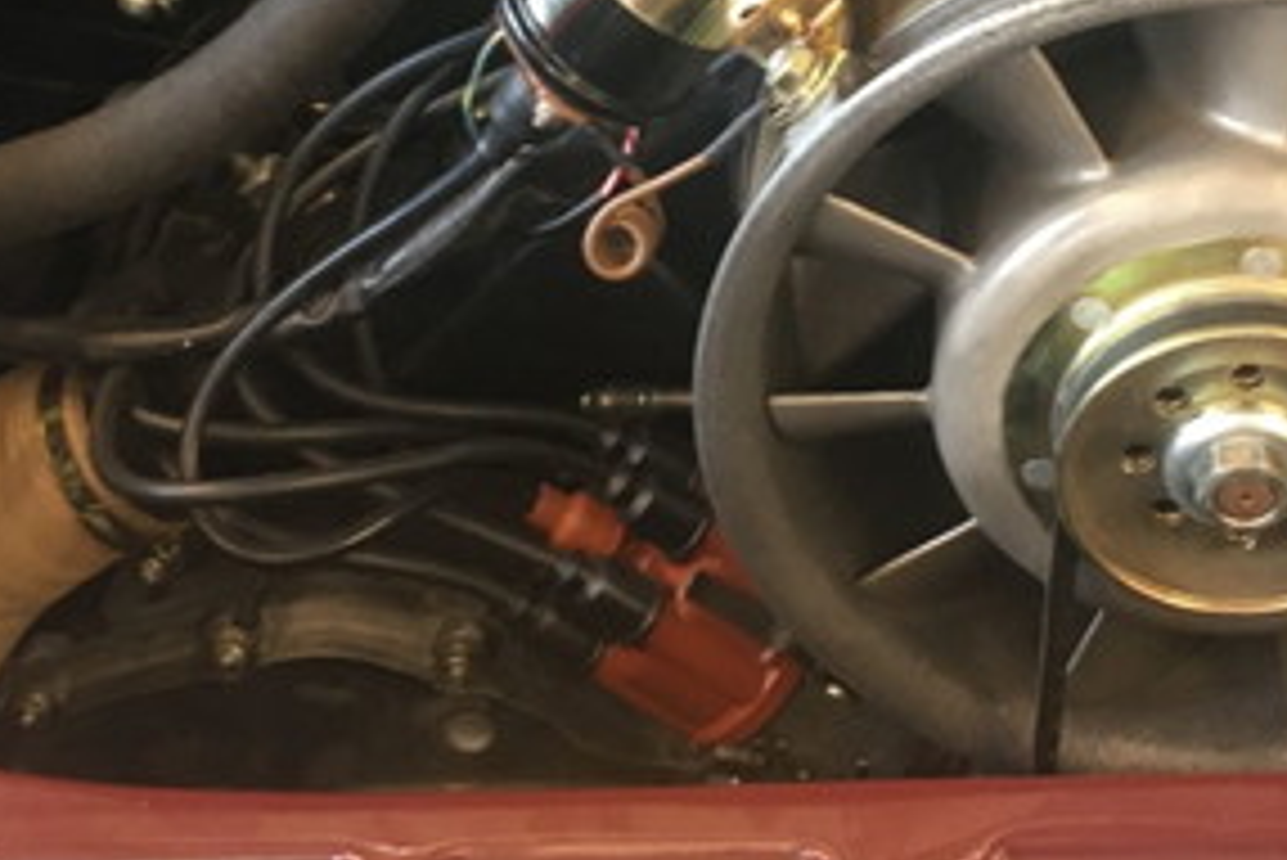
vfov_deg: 16.5
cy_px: -27
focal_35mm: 81
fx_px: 2897
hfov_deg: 24.7
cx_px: 976
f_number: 2.2
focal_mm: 4.15
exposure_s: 1/33
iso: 100
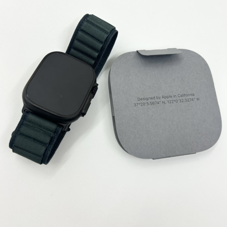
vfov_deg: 52.3
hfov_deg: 52.5
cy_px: 95
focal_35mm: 31
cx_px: 113
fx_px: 230
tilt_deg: -72.4
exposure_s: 1/100
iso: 50
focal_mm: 5.7
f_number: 1.5
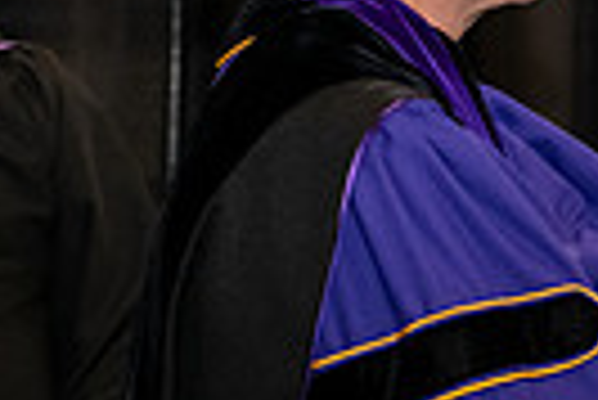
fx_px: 5072
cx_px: 1084
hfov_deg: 6.6
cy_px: 56
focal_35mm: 305
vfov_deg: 4.5
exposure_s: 1/200
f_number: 5.6
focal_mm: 70
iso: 2500
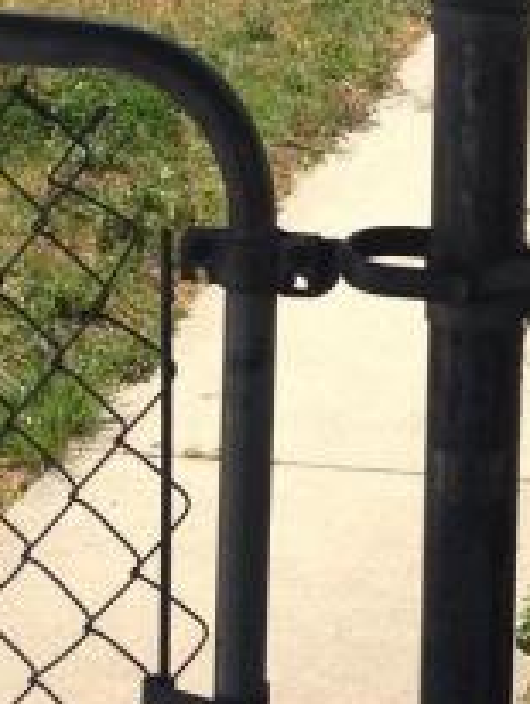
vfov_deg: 15.2
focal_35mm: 123
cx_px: 735
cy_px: -239
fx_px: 2506
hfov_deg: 11.7
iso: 50
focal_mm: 4.12
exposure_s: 1/1466
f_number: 2.4
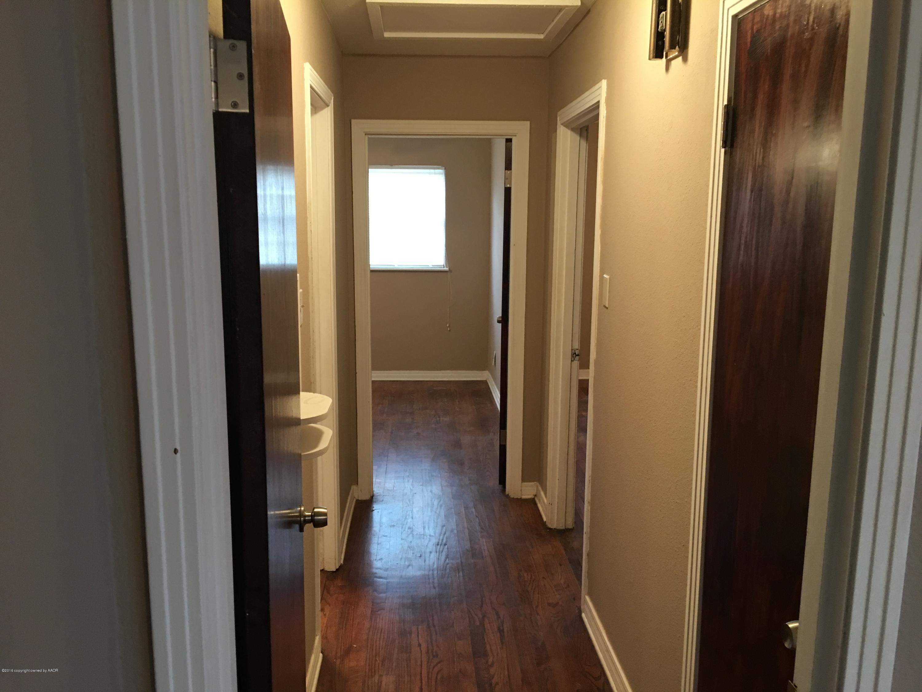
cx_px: 461
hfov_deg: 61.7
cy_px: 346
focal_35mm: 29
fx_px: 772
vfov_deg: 48.2
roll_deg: -0.1
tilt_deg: -9.3
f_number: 2.2
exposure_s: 1/15
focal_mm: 4.15
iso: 64
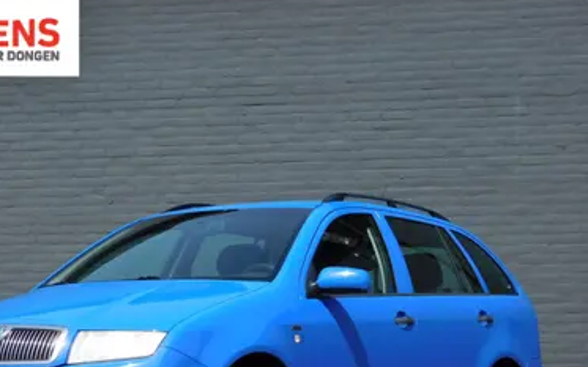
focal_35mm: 109
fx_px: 1746
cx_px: 222
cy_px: 274
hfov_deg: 19.1
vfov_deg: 12.0
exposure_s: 1/800
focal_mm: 14.3
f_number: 4.5
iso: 125
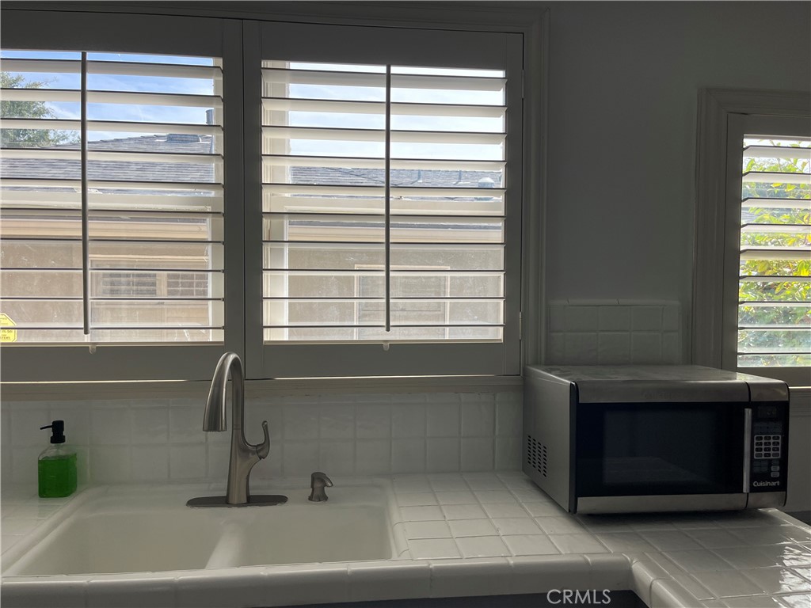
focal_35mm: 26
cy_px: 304
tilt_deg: -2.4
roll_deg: -0.3
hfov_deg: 67.3
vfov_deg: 53.1
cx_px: 406
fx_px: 609
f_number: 1.6
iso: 50
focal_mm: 5.1
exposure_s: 1/928
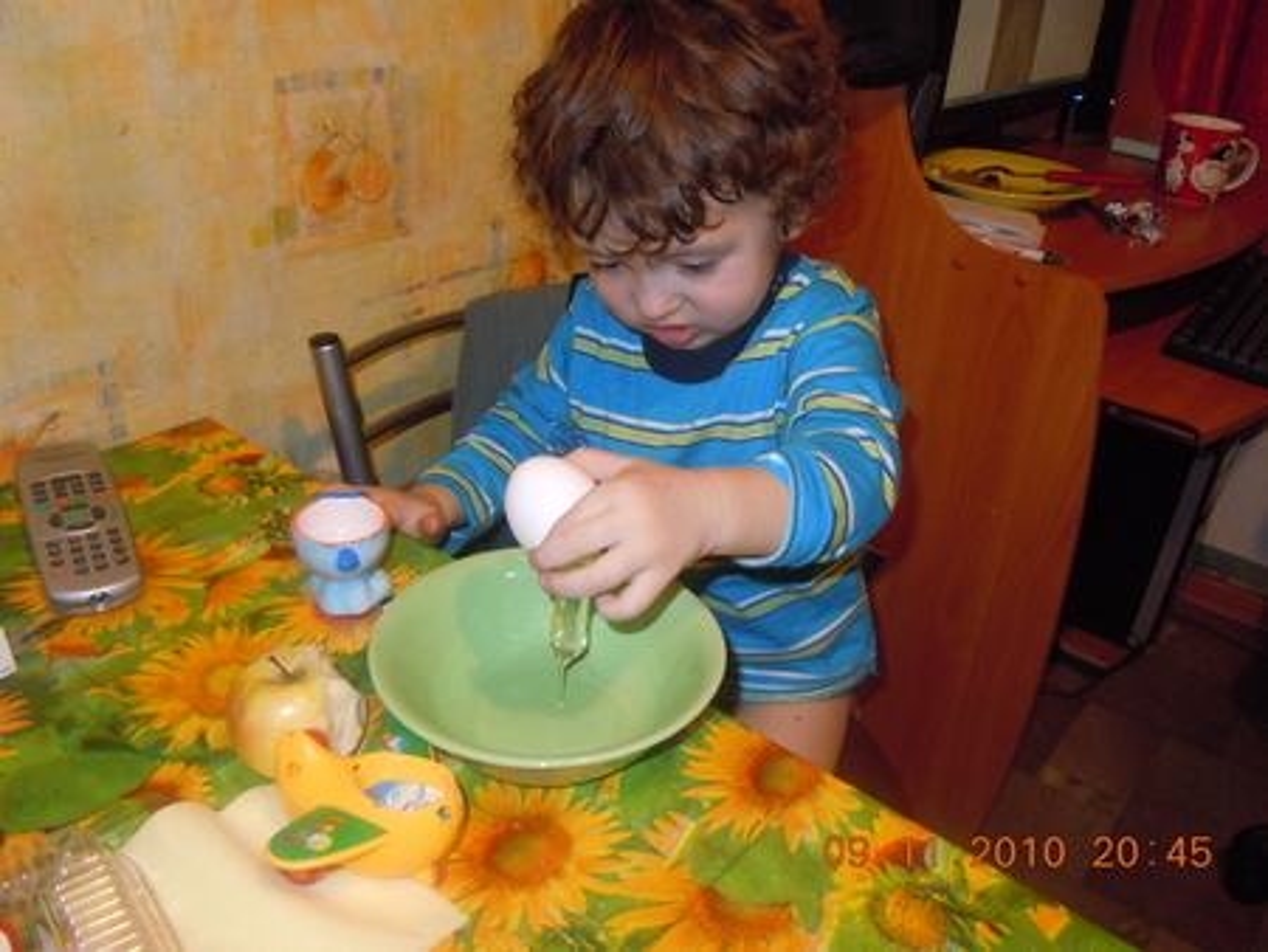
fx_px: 1100
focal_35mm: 30
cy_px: 476
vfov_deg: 46.8
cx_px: 634
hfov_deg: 59.9
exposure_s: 1/30
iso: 400
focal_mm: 5.4
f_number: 3.5
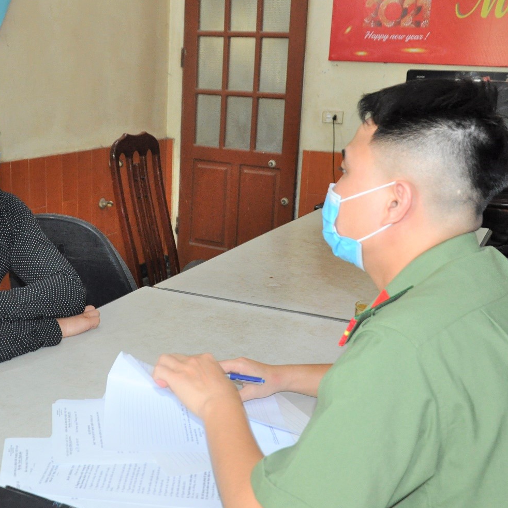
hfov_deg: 35.9
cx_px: 174
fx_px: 776
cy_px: 266
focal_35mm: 47
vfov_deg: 36.2
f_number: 4.5
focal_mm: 21
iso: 1250
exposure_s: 1/60
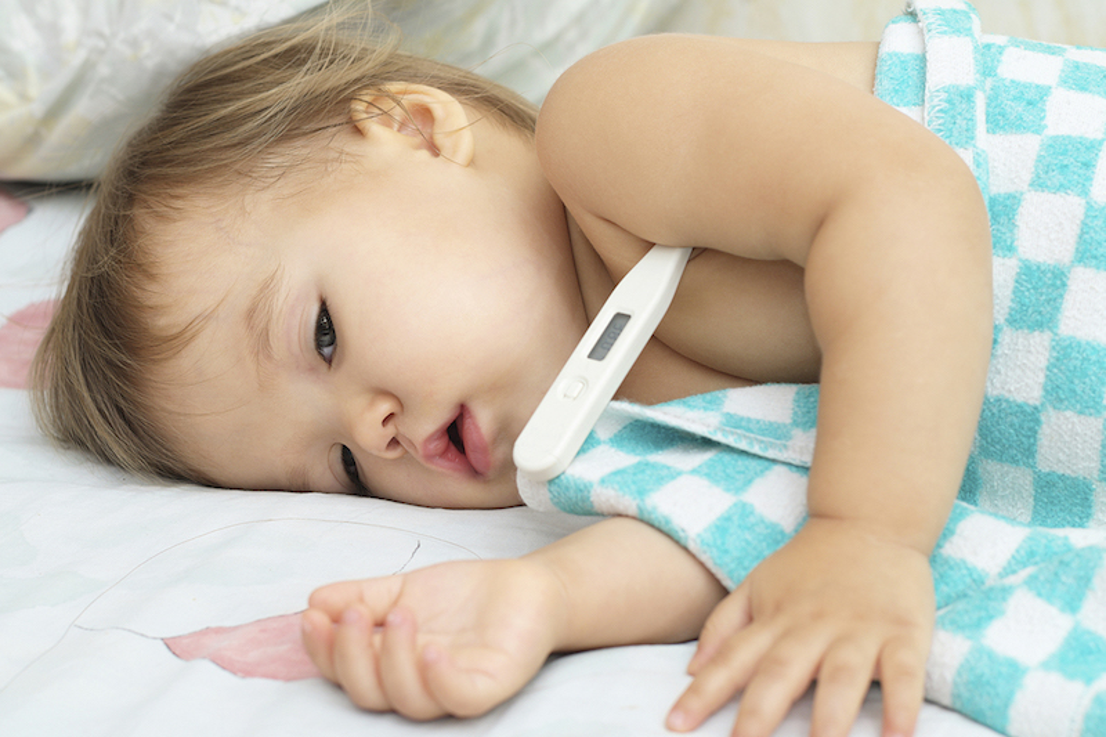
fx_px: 2304
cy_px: 368
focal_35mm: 75
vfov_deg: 18.2
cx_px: 553
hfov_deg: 27.0
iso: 200
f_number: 5.6
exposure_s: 1/125
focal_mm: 50
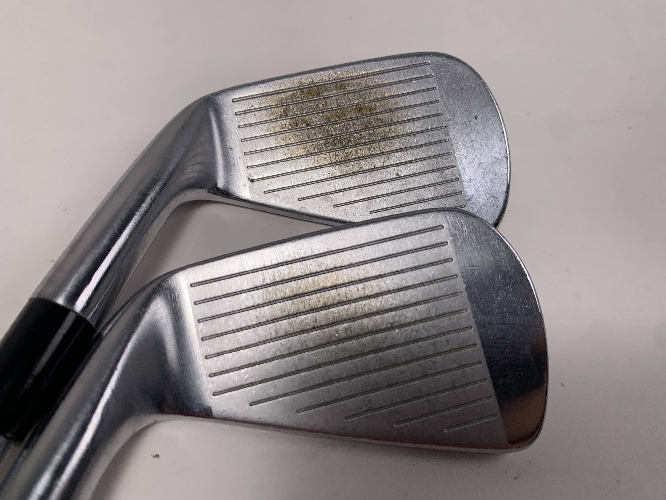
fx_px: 500
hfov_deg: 67.3
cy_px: 250
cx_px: 333
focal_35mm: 26
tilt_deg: -54.7
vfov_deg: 53.1
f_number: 1.8
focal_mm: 4.25
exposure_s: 1/573
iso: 25
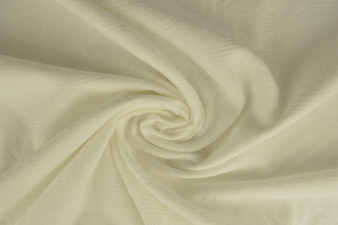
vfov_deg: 43.5
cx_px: 169
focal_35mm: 30
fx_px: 281
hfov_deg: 62.0
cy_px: 112
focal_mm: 20
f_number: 8
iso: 400
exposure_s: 1/250
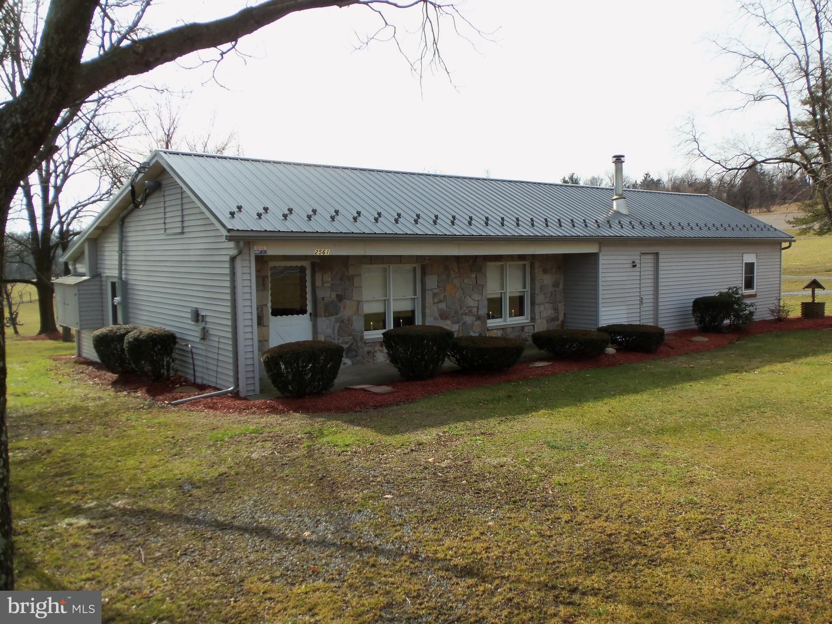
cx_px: 416
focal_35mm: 29
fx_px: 697
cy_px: 312
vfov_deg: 48.2
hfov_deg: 61.7
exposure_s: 1/400
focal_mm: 5.2
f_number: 3.4
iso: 80
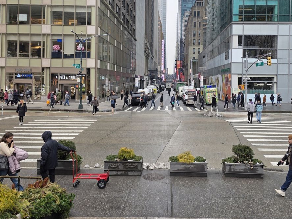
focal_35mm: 31
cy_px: 80
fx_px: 262
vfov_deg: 45.0
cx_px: 171
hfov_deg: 58.0
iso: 20
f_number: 1.7
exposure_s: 1/180
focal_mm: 6.3
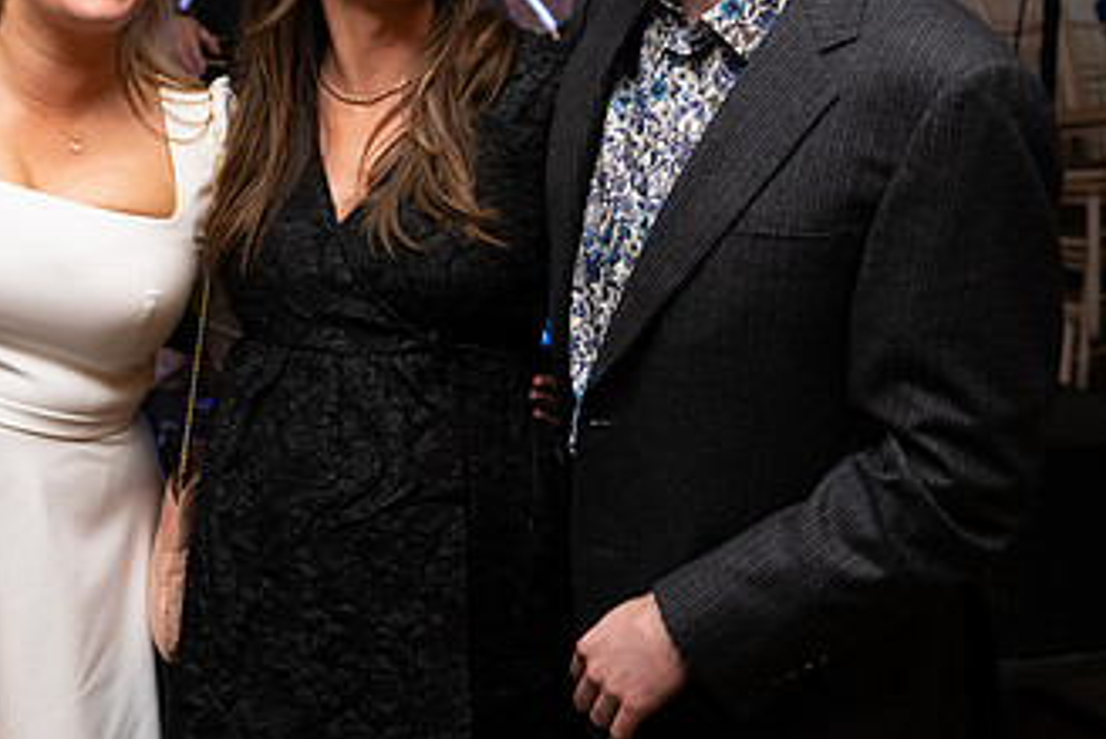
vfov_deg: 20.4
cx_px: 151
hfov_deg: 29.5
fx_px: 2028
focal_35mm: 66
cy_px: 171
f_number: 3.5
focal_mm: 35
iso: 800
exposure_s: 1/160
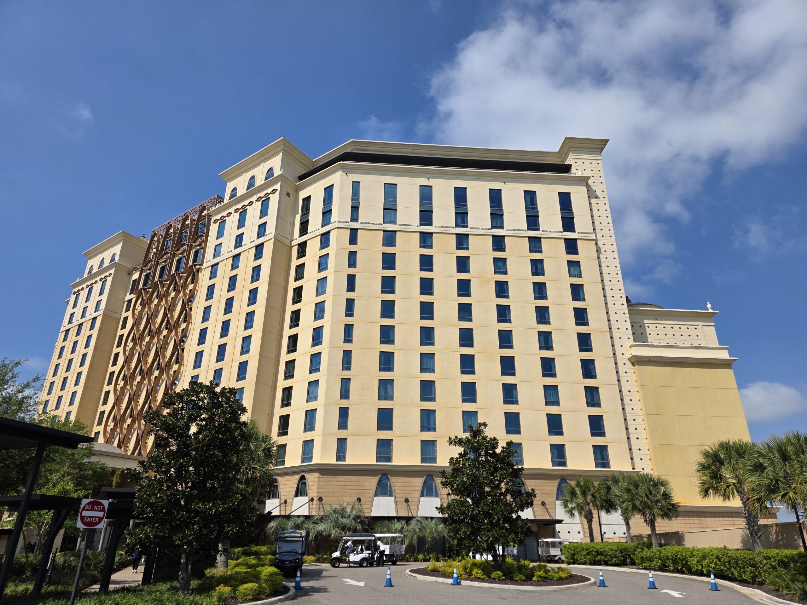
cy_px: 302
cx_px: 404
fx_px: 536
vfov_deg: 58.9
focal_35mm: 23
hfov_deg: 73.9
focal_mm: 6.3
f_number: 1.7
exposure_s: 1/7944
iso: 64
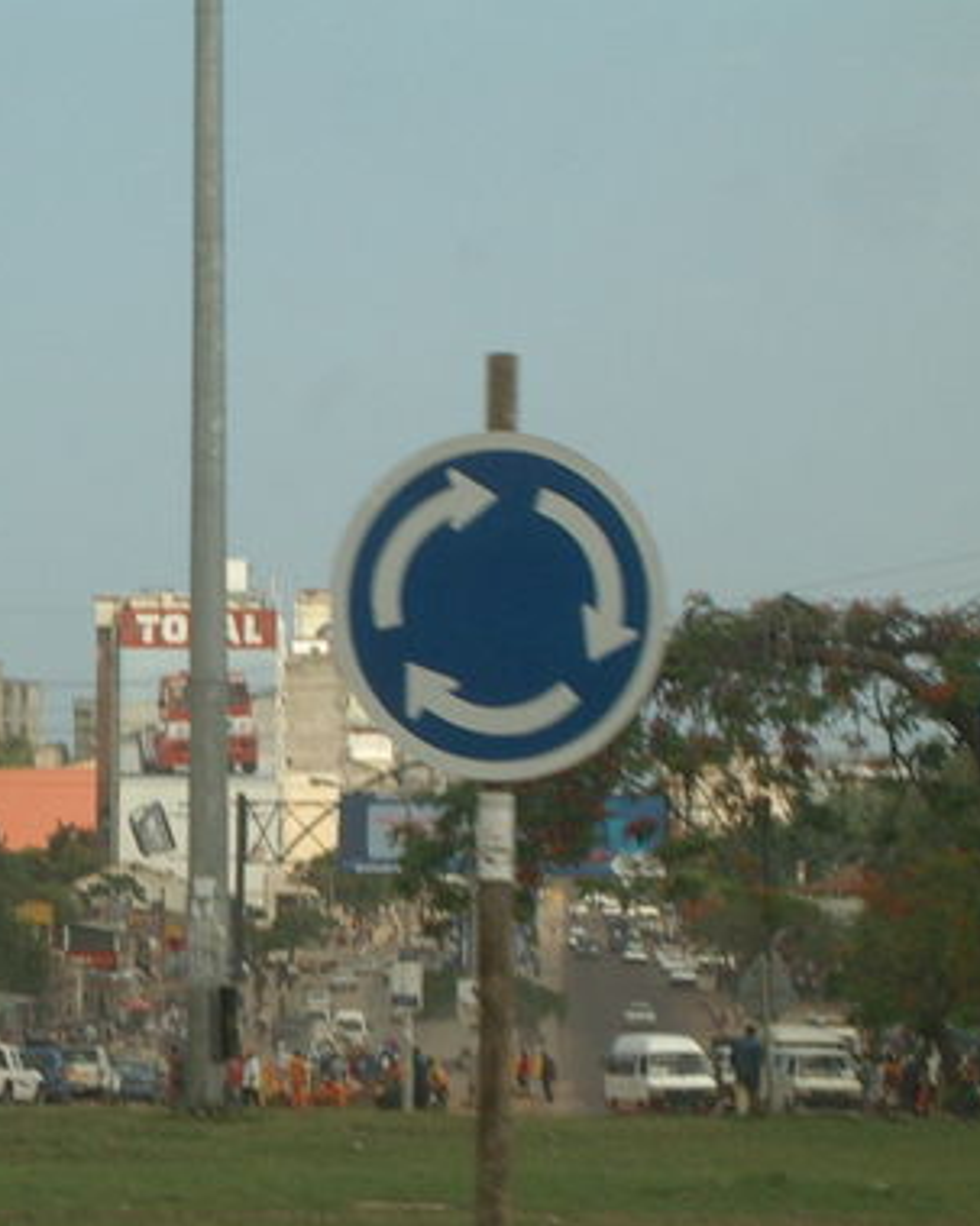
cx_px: 36
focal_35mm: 188
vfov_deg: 10.3
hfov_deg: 8.2
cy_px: 744
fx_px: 6819
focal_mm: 17.4
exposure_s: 1/160
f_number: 9
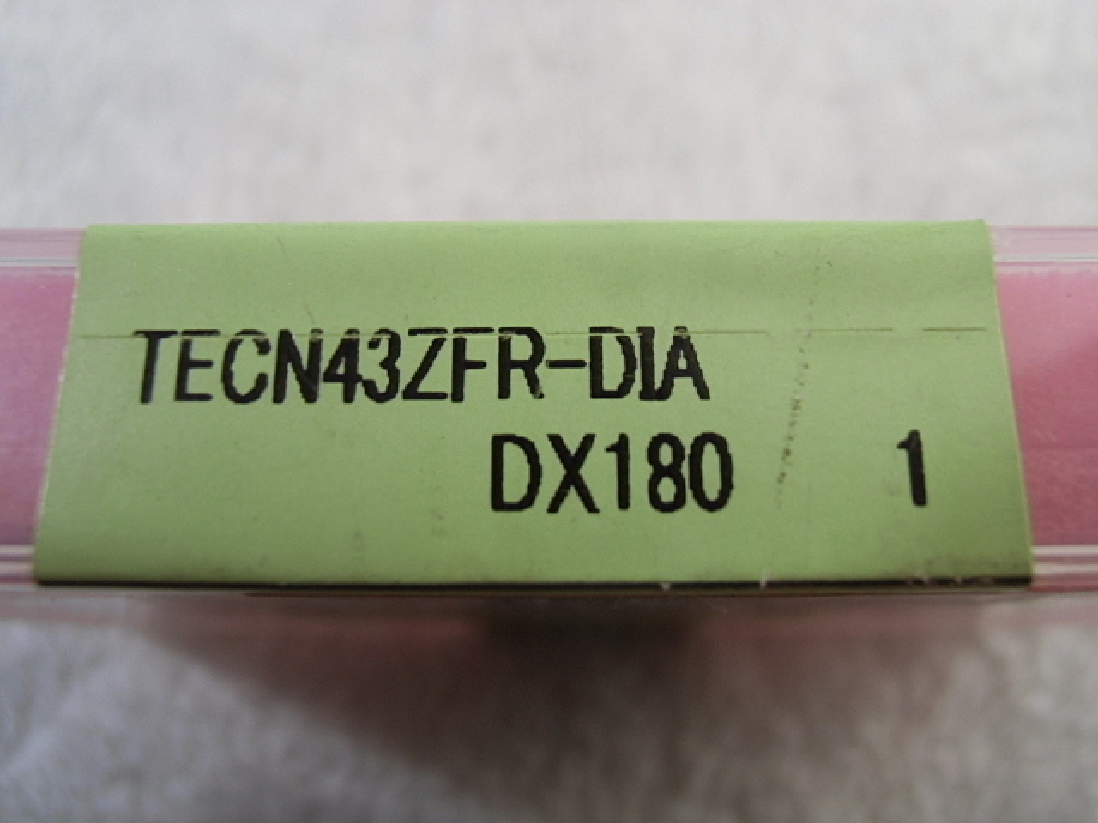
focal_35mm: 30
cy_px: 412
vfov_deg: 46.8
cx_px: 549
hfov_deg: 60.0
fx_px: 952
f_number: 3.5
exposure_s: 1/60
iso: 64
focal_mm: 5.36
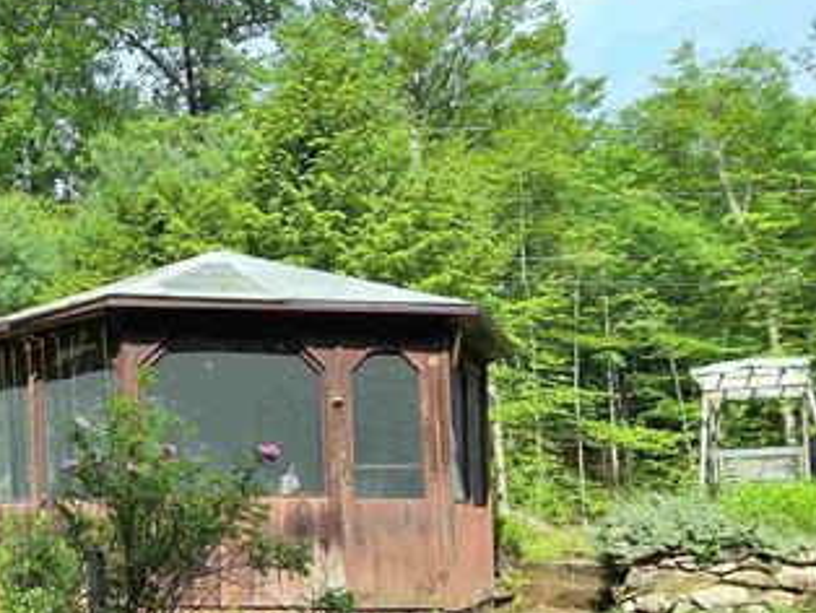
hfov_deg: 31.4
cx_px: 13
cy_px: 421
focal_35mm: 57
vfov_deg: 25.5
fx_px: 1345
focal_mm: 2.91
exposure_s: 1/1385
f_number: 1.9
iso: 32
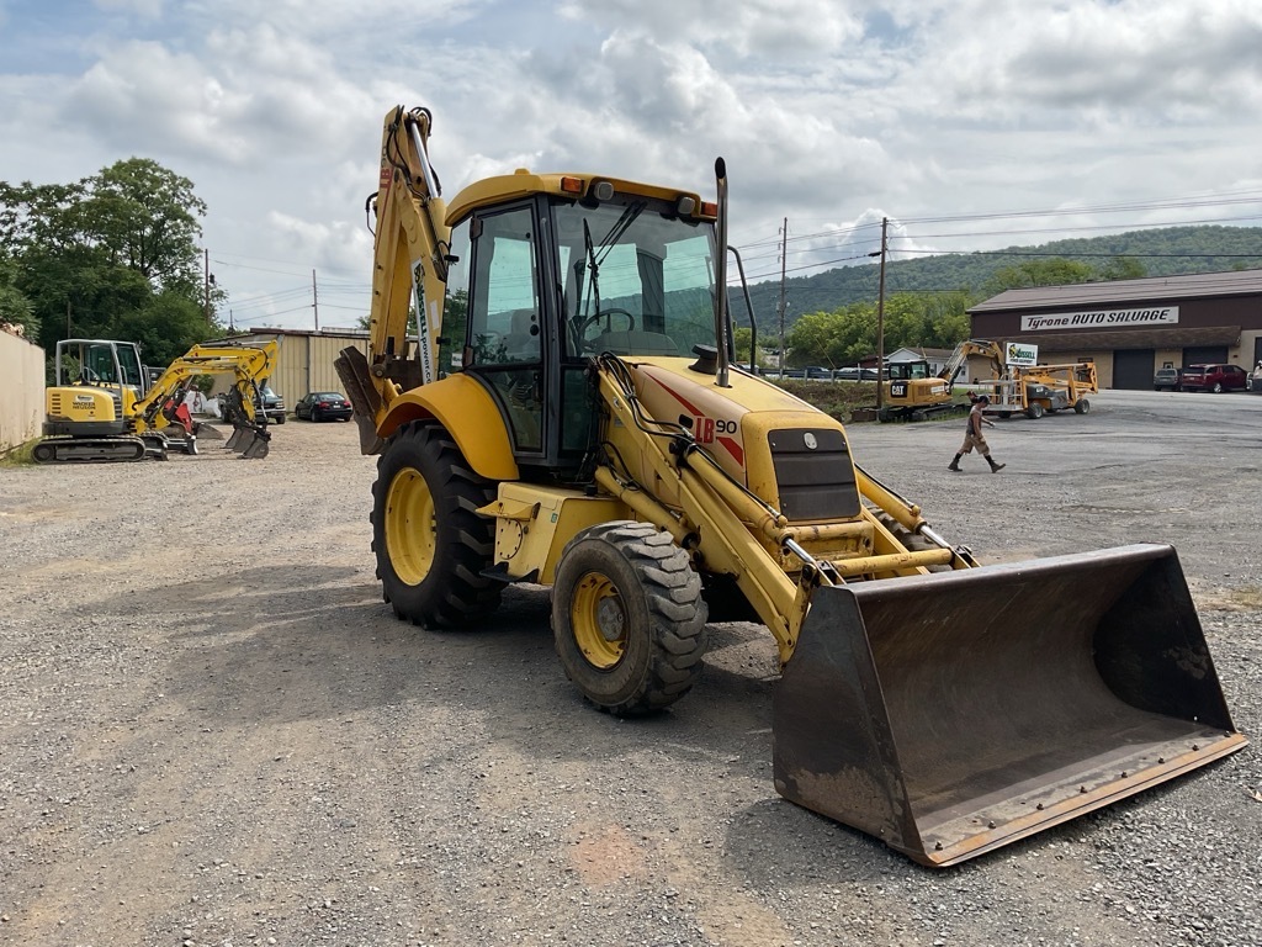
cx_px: 631
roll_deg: -0.6
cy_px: 474
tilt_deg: -3.8
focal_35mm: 29
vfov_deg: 48.2
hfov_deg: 61.7
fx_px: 1057
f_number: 1.8
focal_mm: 3
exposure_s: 1/2801
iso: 16
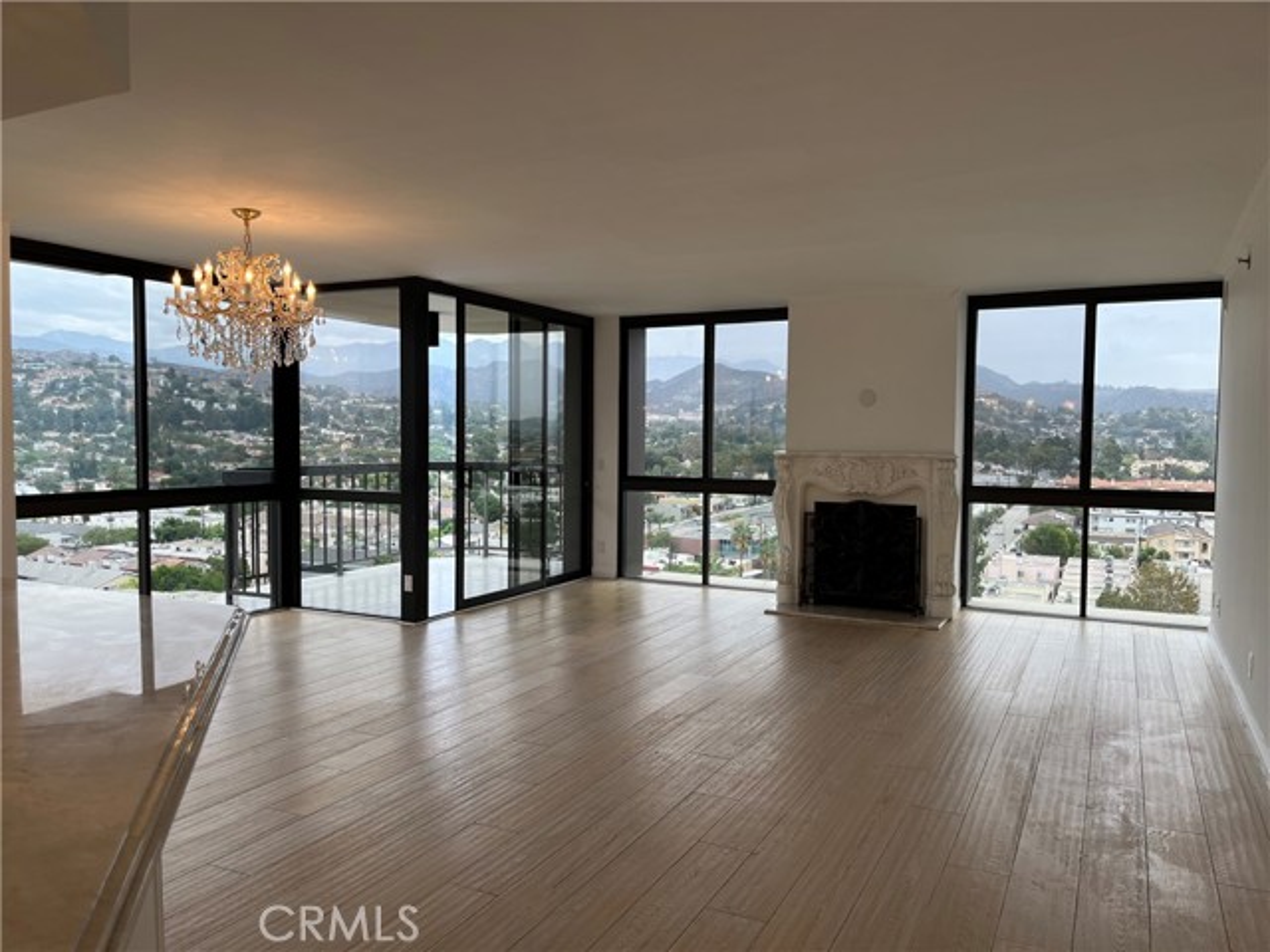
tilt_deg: -2.7
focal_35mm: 26
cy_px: 476
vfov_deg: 53.1
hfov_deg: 67.3
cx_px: 635
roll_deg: -0.5
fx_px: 954
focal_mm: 5.1
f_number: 1.6
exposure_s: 1/214
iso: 40
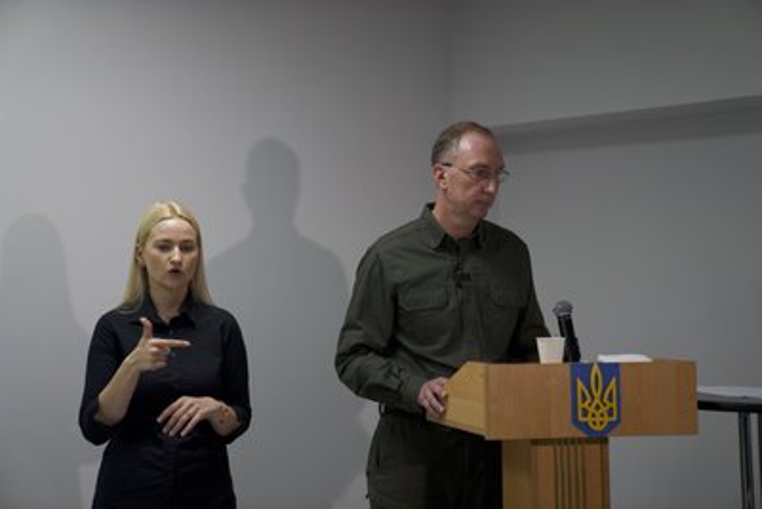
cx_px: 381
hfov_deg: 28.8
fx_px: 1482
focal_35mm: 70
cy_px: 254
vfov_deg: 19.5
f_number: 2.8
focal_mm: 70
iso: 800
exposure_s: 1/125
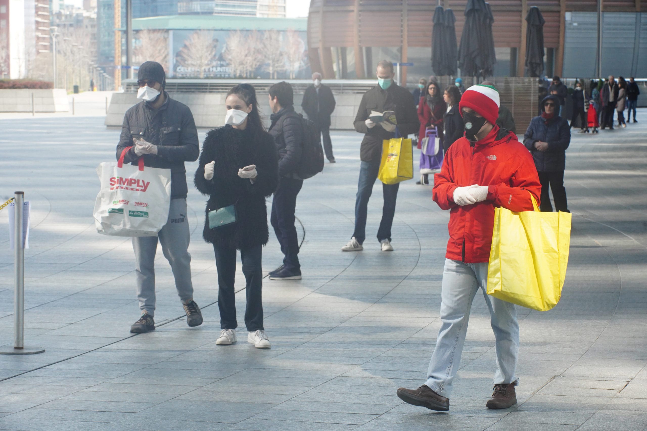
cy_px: 216
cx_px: 324
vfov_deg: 12.8
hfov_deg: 19.1
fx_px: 1919
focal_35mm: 107
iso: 3200
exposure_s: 1/800
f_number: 13
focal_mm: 106.8
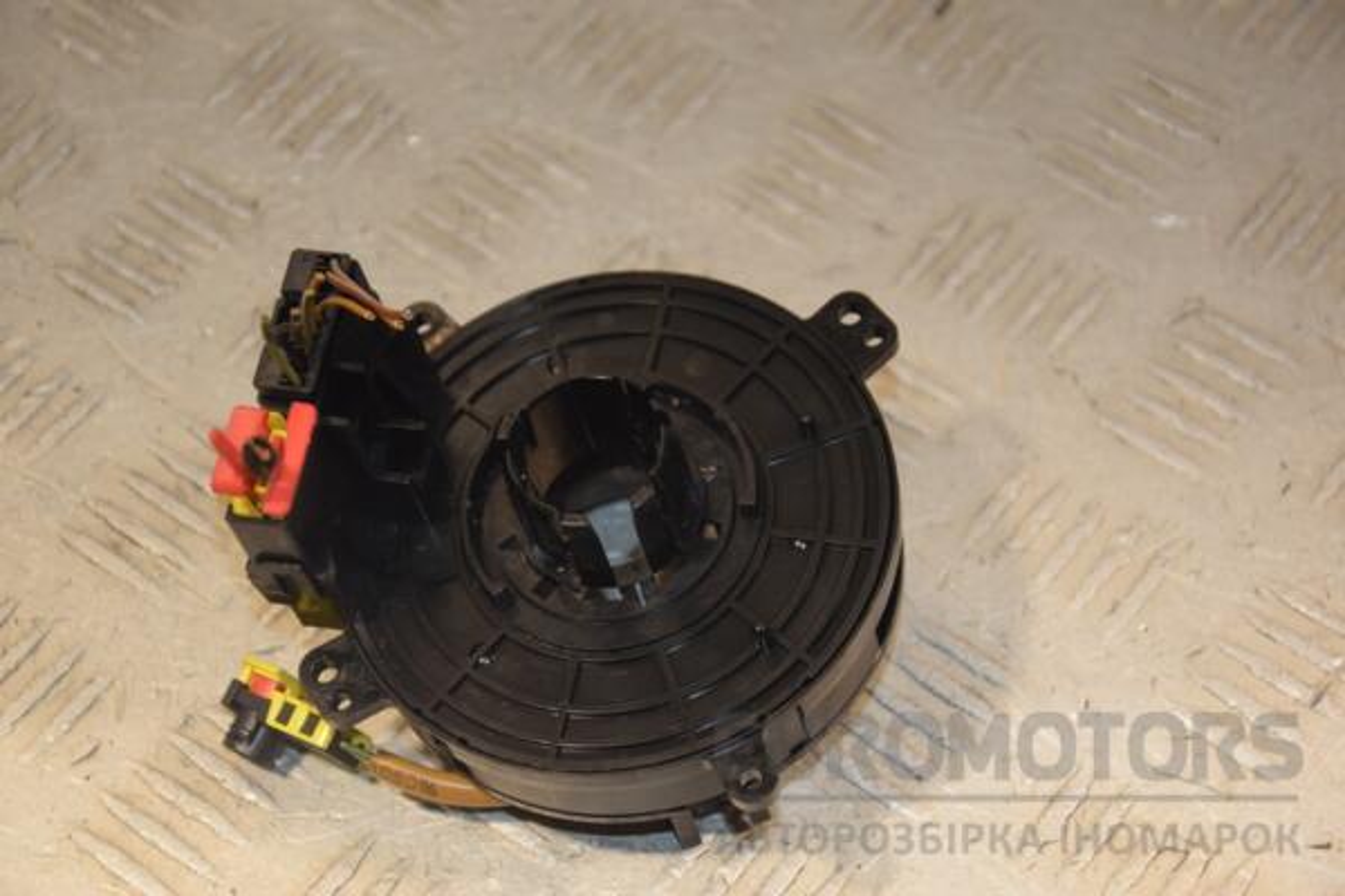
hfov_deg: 19.5
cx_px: 672
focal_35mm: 105
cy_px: 448
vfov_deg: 13.0
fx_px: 3923
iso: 800
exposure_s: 1/200
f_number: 5.3
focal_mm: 70
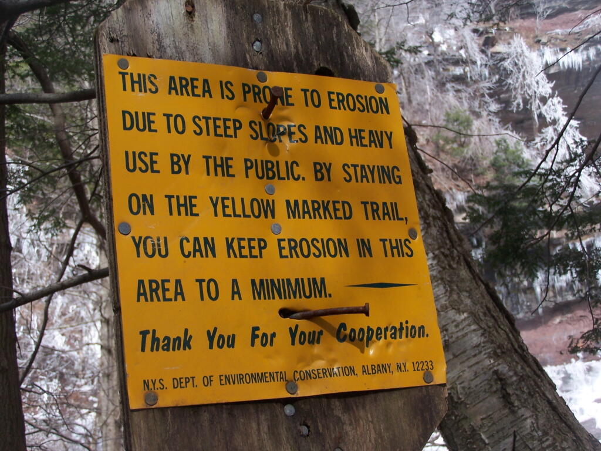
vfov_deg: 26.1
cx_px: 300
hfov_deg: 34.3
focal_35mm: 56
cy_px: 226
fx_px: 972
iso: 80
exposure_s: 1/320
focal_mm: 9.3
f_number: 3.1
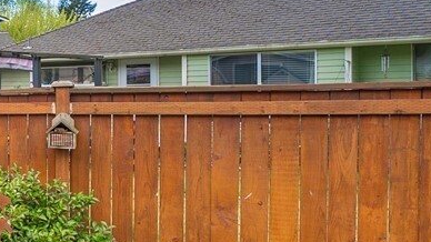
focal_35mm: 55
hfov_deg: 25.0
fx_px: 628
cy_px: 110
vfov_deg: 21.8
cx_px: -266
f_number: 7.1
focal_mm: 12
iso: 80
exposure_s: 1/50
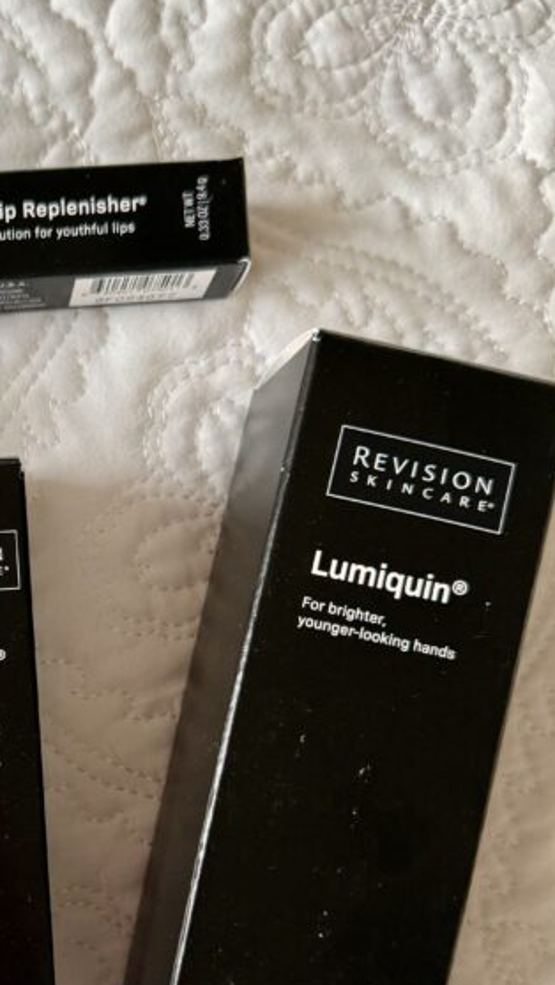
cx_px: -46
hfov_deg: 23.5
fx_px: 1255
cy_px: 641
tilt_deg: -85.6
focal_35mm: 48
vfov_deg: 42.4
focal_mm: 6.76
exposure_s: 1/121
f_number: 1.78
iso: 200
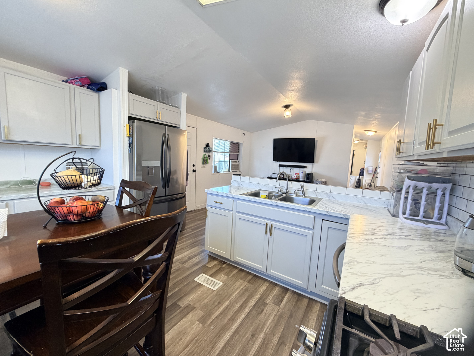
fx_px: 192
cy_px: 178
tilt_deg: -6.4
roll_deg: -3.3
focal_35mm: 14
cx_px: 237
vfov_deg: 85.7
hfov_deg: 102.1
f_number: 2.2
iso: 250
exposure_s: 1/60
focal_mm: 2.22
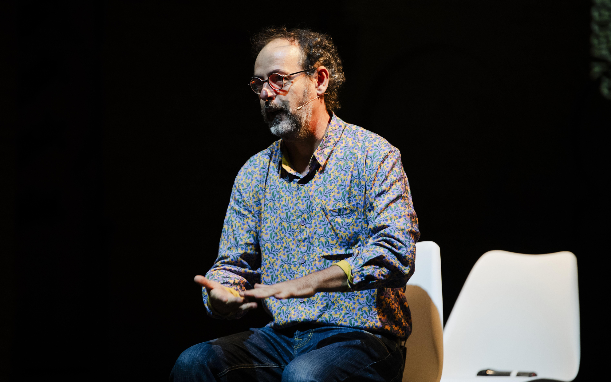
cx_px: 305
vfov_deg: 8.0
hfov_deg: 12.8
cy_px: 196
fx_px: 2731
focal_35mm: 164
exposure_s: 1/200
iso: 3200
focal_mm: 160
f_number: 2.8
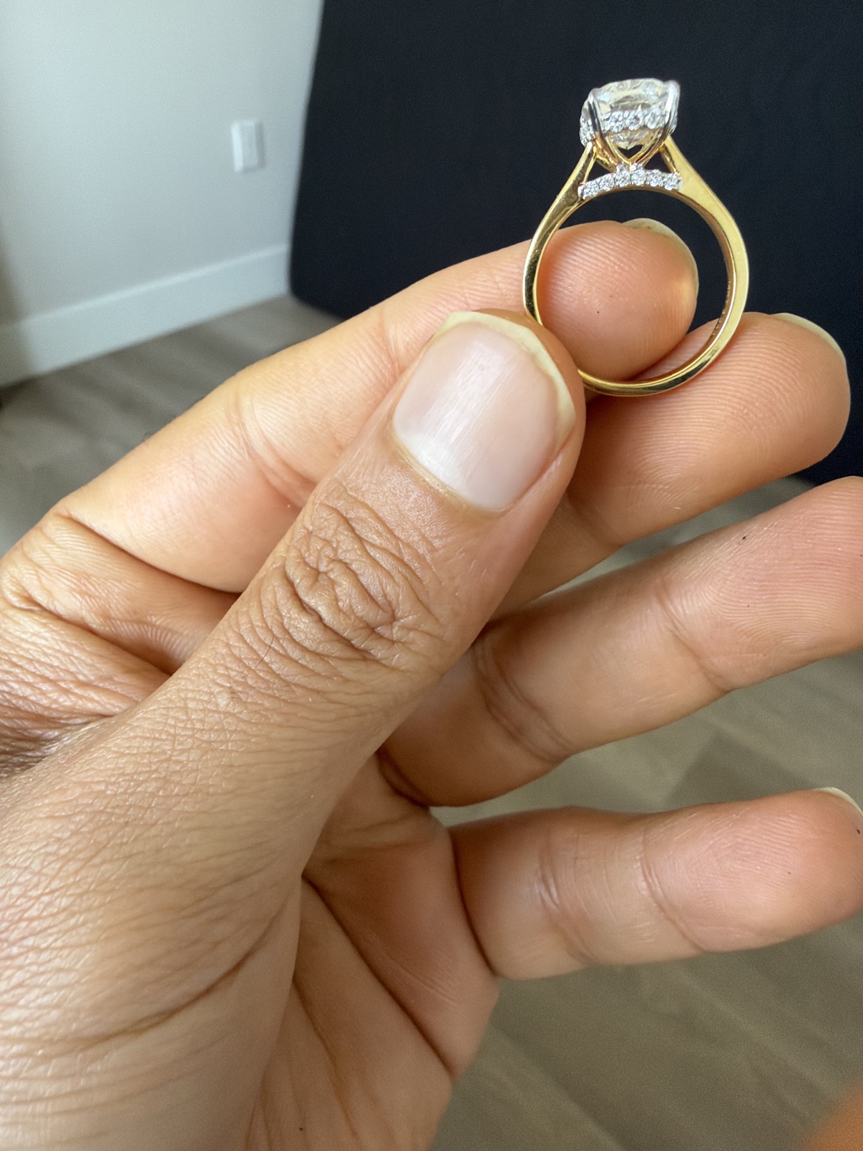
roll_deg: -1.7
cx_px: 432
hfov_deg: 54.9
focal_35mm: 25
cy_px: 576
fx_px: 831
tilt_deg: -32.2
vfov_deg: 69.4
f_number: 2.2
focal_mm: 2.22
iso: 200
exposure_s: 1/121
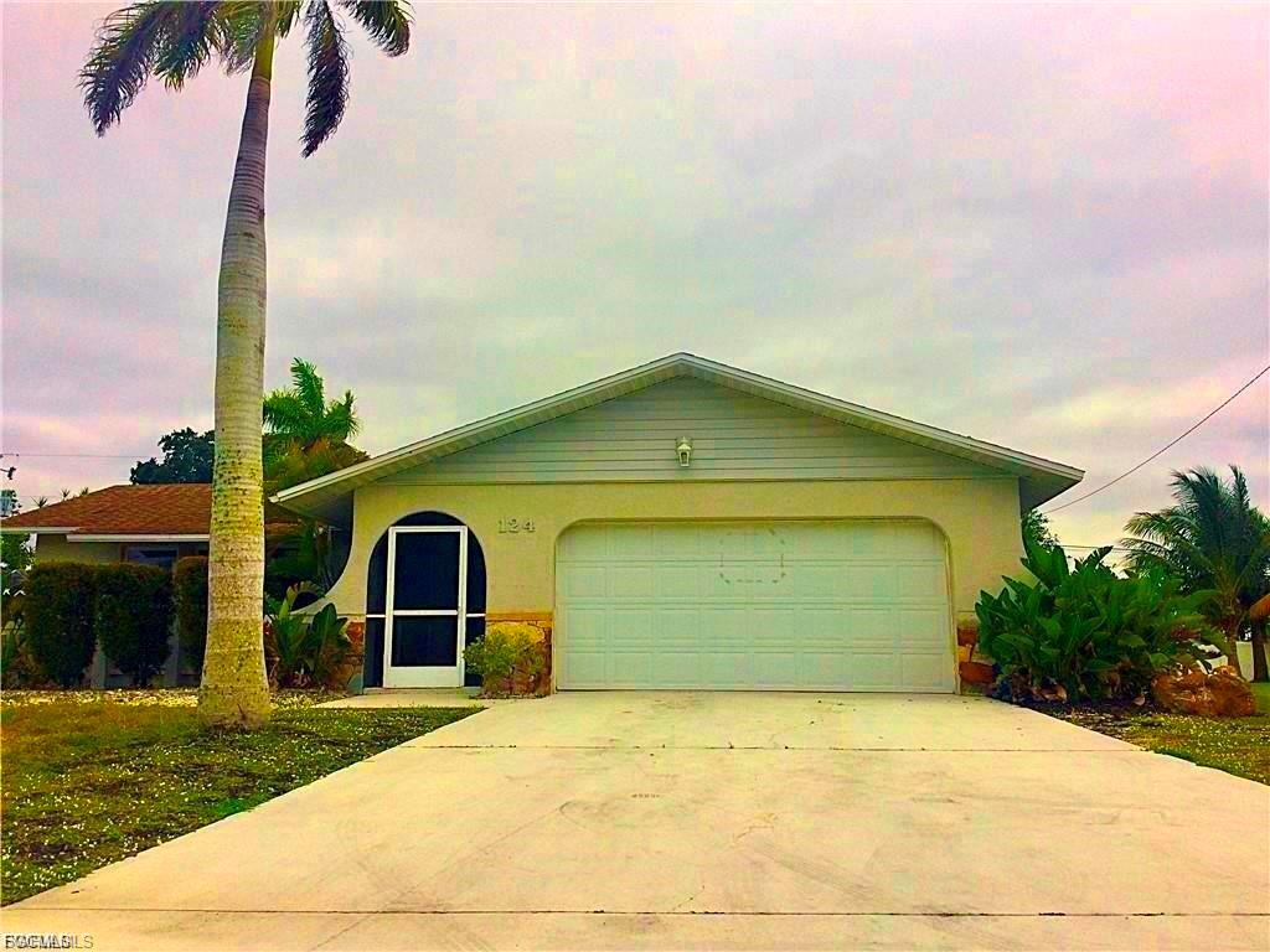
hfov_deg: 58.4
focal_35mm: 31
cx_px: 635
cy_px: 476
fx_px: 1137
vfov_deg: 45.4
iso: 25
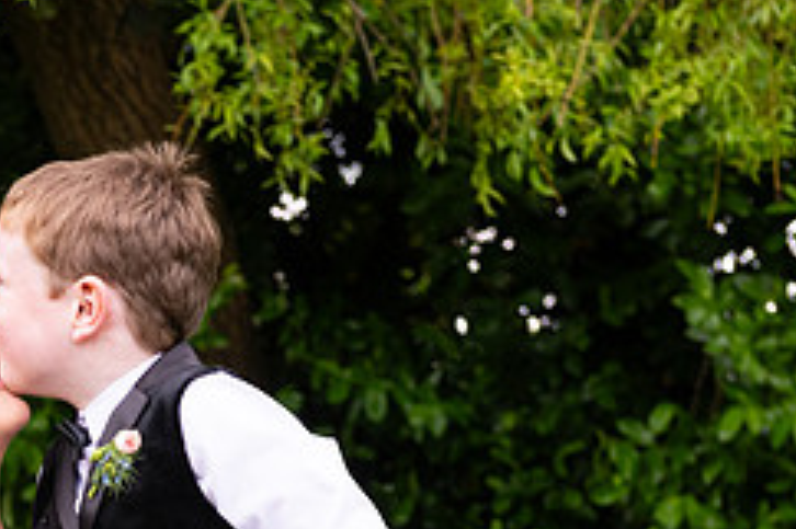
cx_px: -10
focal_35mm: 139
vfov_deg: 9.7
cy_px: 619
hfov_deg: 14.5
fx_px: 3071
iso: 400
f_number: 5
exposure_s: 1/200
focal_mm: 58
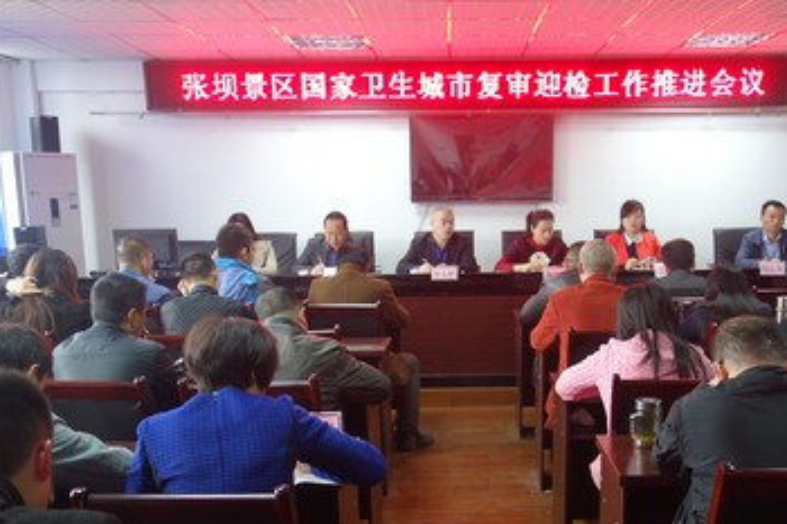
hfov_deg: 48.3
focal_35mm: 40
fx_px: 874
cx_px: 461
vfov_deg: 33.1
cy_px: 354
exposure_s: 1/30
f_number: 1.8
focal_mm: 10.4
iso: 320
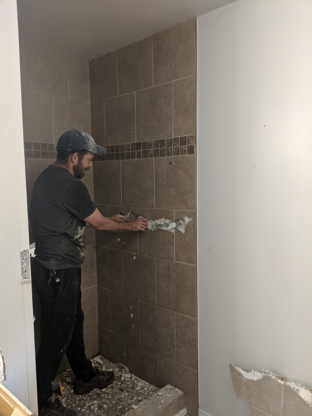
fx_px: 324
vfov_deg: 65.3
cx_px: 156
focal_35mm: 27
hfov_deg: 51.4
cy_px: 208
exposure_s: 1/120
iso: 439
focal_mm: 4.44
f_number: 1.8
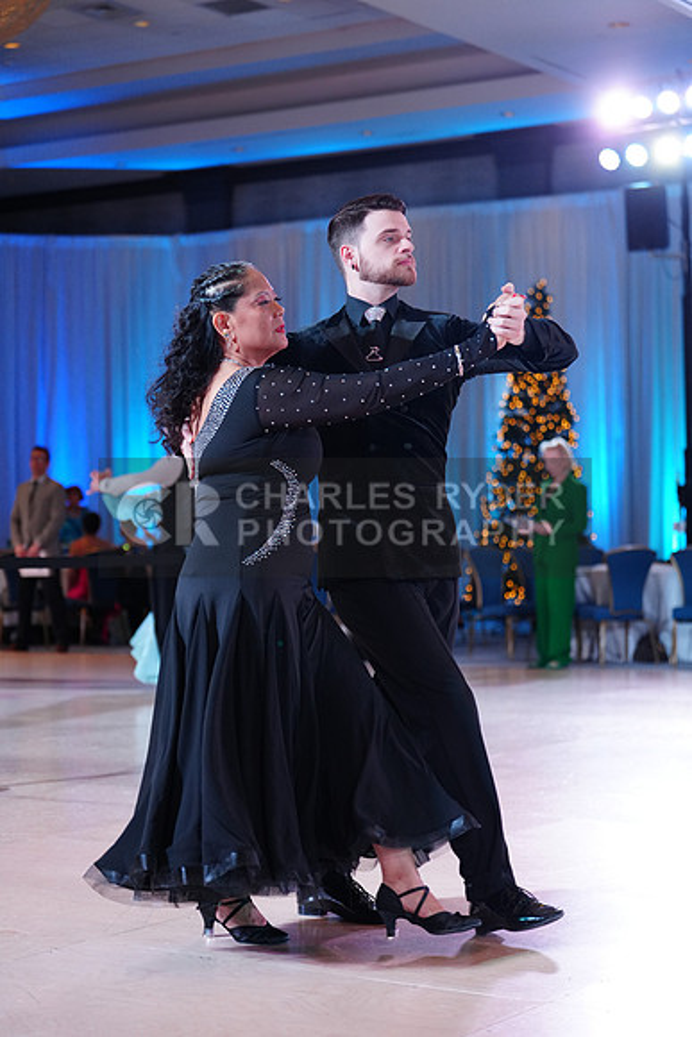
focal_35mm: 70
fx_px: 2017
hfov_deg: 19.5
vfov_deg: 28.8
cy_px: 518
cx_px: 346
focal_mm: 70
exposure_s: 1/500
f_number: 2.8
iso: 2000
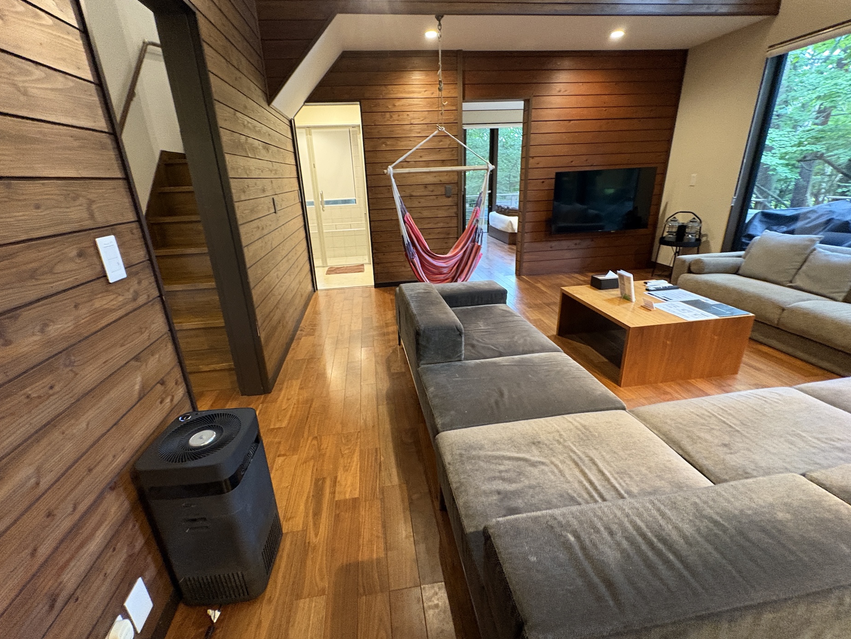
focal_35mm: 15
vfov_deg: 81.7
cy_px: 304
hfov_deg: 98.2
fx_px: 369
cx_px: 415
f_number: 2.2
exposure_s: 1/60
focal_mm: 2.22
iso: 500
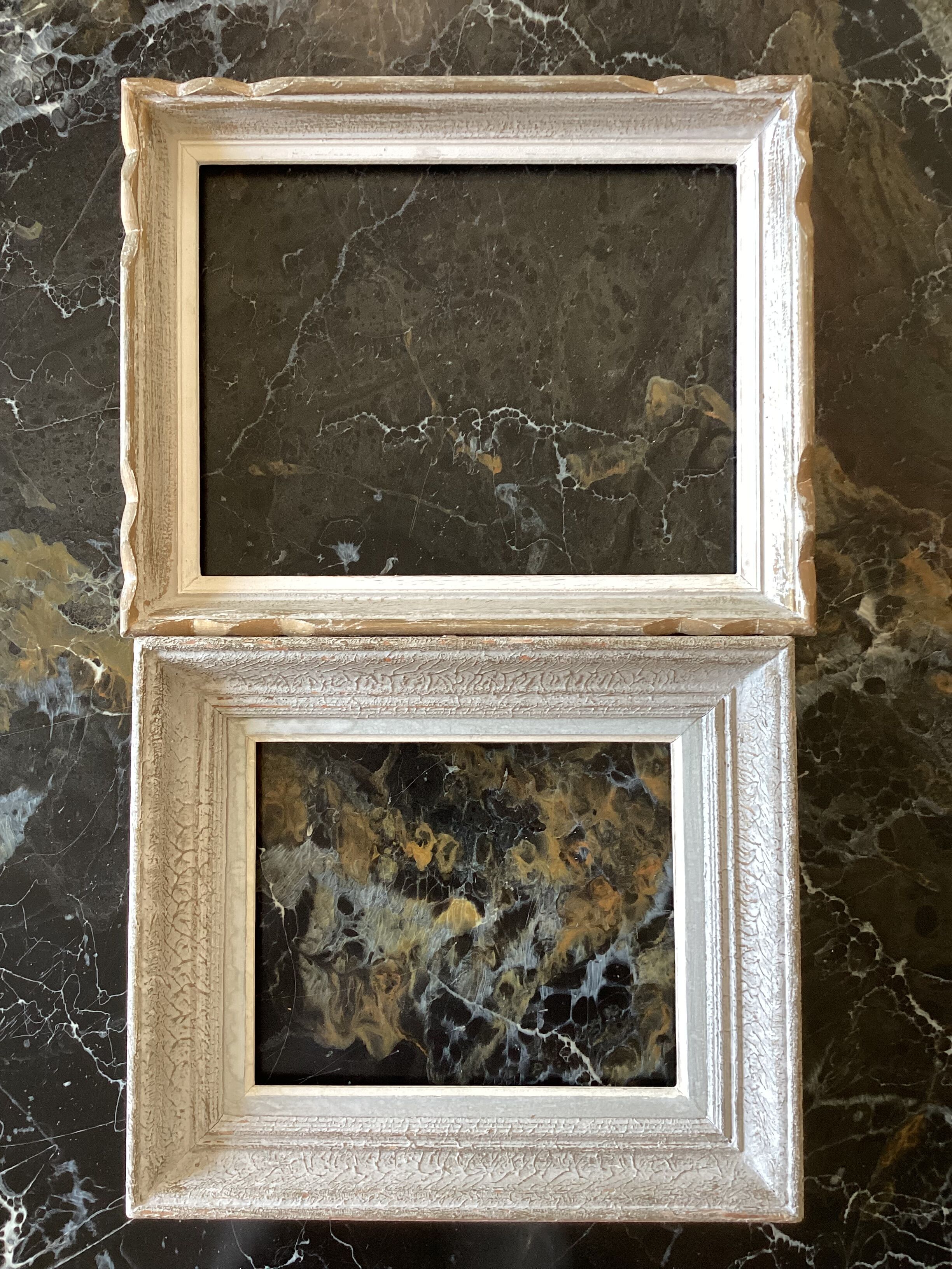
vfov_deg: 58.4
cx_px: 476
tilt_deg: -87.1
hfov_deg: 45.4
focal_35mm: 31
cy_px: 634
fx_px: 1137
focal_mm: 3.3
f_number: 2.4
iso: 160
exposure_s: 1/60
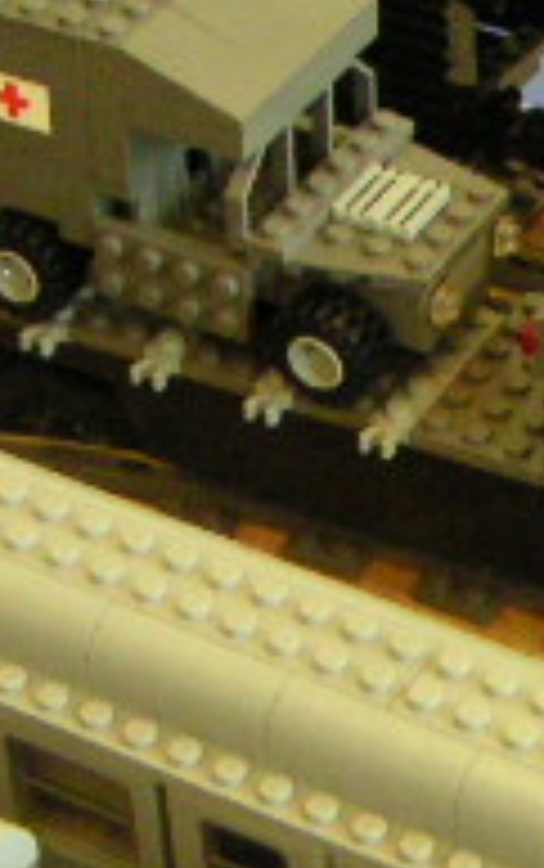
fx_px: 3077
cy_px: 805
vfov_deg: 15.8
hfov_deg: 9.9
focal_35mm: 130
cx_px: 670
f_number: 2.8
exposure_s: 1/45
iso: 400
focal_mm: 4.8
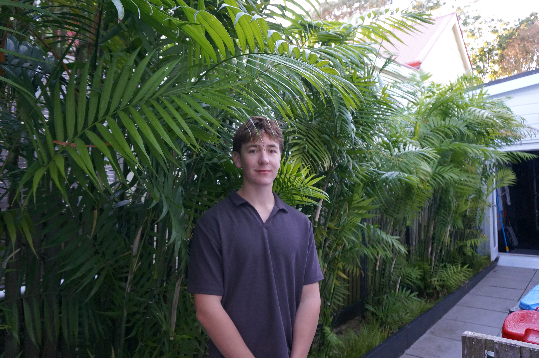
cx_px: 239
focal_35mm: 27
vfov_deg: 47.8
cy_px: 175
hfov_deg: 67.2
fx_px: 404
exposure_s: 1/160
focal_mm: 16
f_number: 4
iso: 1000
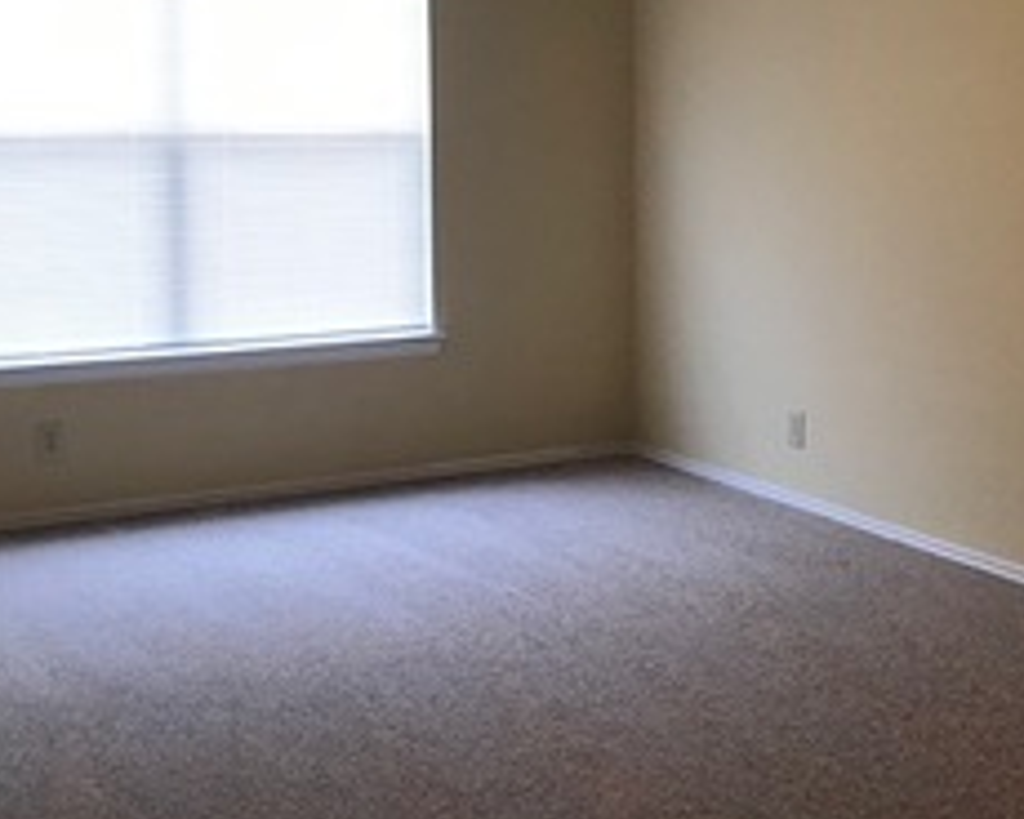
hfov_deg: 32.9
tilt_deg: -5.6
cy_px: 298
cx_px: 632
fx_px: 1727
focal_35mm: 57
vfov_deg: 26.6
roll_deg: -0.3
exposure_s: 1/30
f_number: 1.8
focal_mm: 3.99
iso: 25
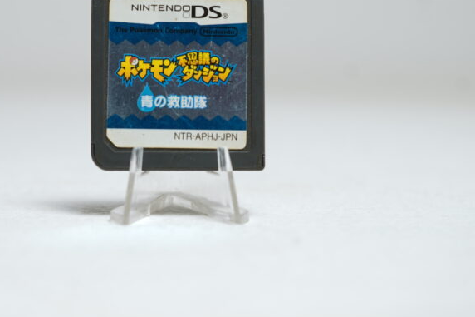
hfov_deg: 23.6
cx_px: 184
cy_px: 81
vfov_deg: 15.8
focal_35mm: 86
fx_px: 1134
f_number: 5
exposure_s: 1/10
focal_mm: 41
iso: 64
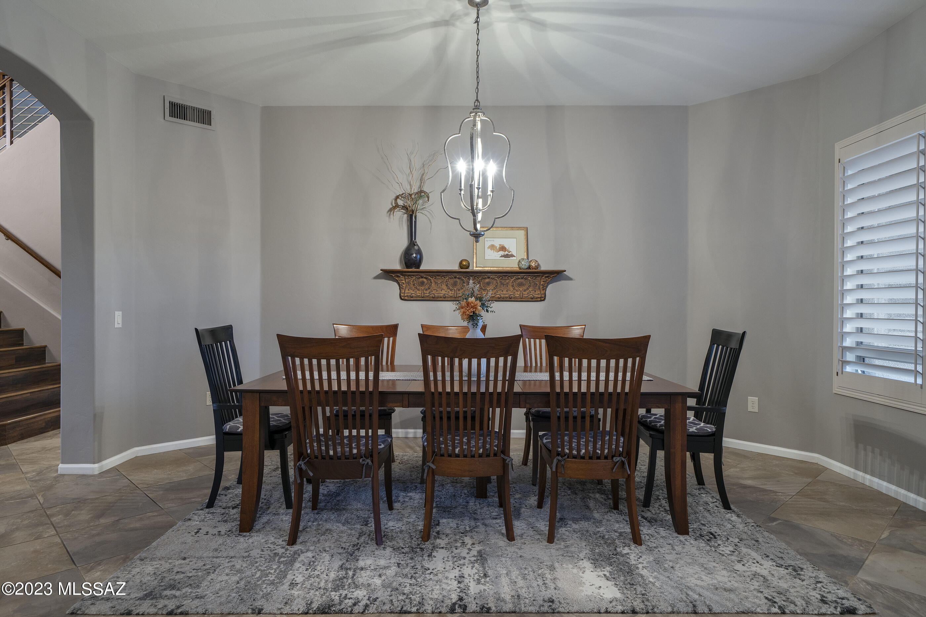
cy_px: 308
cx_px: 463
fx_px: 514
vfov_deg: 61.9
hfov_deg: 84.0
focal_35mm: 20
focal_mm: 20
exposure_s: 1/6
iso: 200
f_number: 5
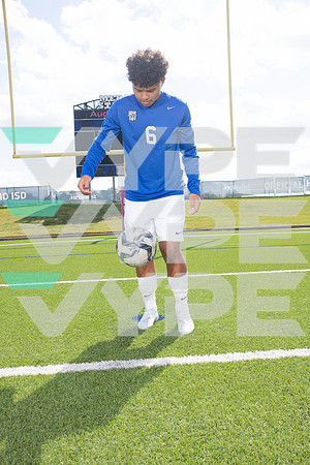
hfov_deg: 38.9
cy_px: 232
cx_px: 155
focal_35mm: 34
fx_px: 439
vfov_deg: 55.8
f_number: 7.1
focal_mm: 34
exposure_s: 1/320
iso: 125
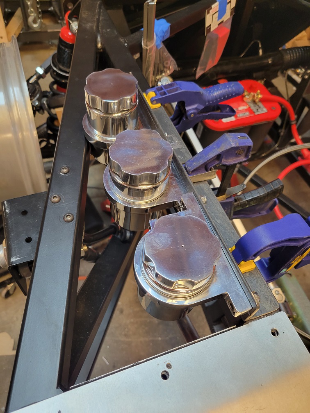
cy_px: 206
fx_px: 310
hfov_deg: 53.1
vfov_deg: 67.3
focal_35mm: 26
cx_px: 155
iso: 250
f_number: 1.8
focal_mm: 5.4
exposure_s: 1/120
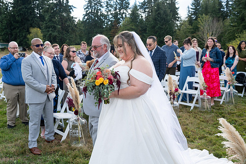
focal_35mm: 38
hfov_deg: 50.7
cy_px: 87
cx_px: 123
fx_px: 260
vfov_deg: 35.0
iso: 400
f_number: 4.5
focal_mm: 35
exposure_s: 1/1000
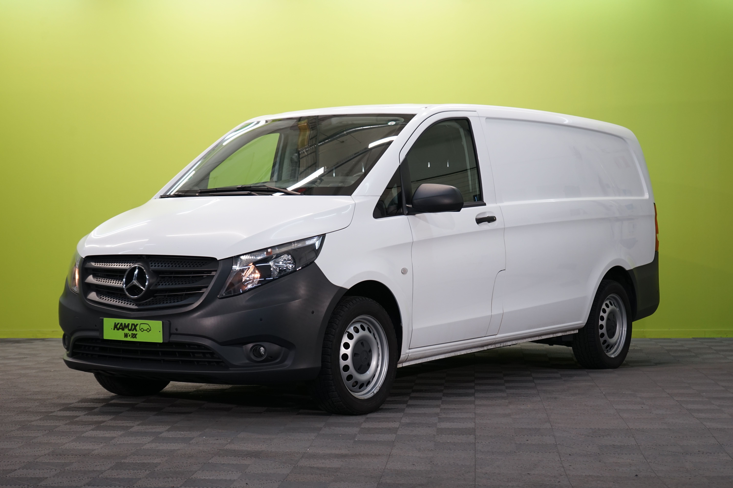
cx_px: 366
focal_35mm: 70
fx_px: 1425
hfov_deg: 28.8
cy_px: 244
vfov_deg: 19.5
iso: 500
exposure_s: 1/50
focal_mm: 70
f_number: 5.6
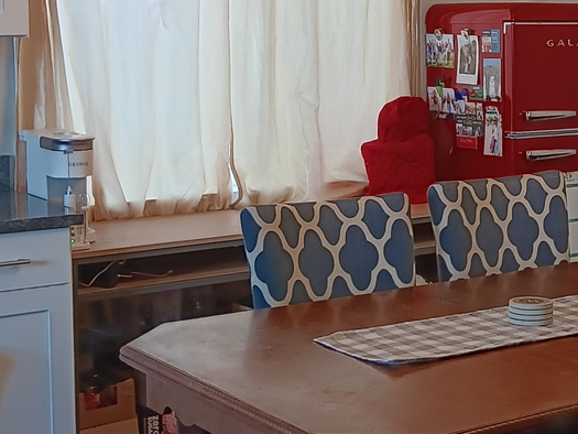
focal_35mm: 76
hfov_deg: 24.7
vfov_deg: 19.3
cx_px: 547
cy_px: 126
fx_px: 1269
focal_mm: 3.98
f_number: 1.8
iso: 64
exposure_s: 1/34.5
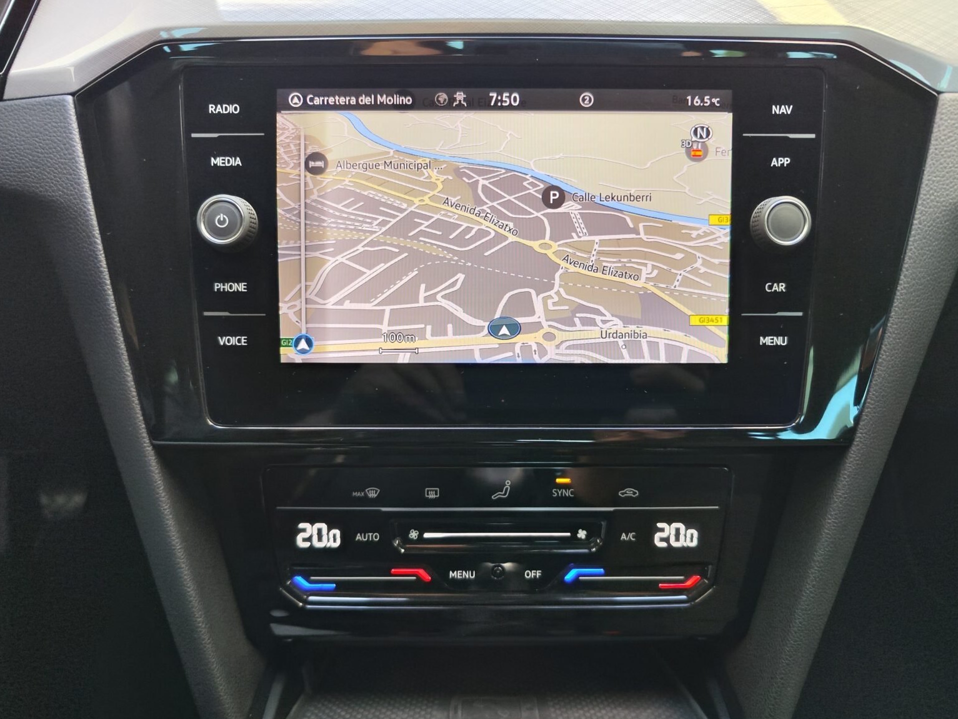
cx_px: 494
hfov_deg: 71.6
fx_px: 664
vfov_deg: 56.8
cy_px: 373
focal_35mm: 24
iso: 334
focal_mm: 7.01
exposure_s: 1/81.4
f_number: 1.69
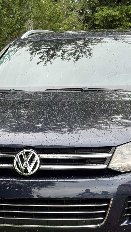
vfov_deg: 22.1
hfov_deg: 12.6
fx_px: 593
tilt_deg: -8.5
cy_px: 155
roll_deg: +1.8
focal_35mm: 96
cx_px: 58
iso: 80
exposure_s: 1/129
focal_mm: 6.76
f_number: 1.78
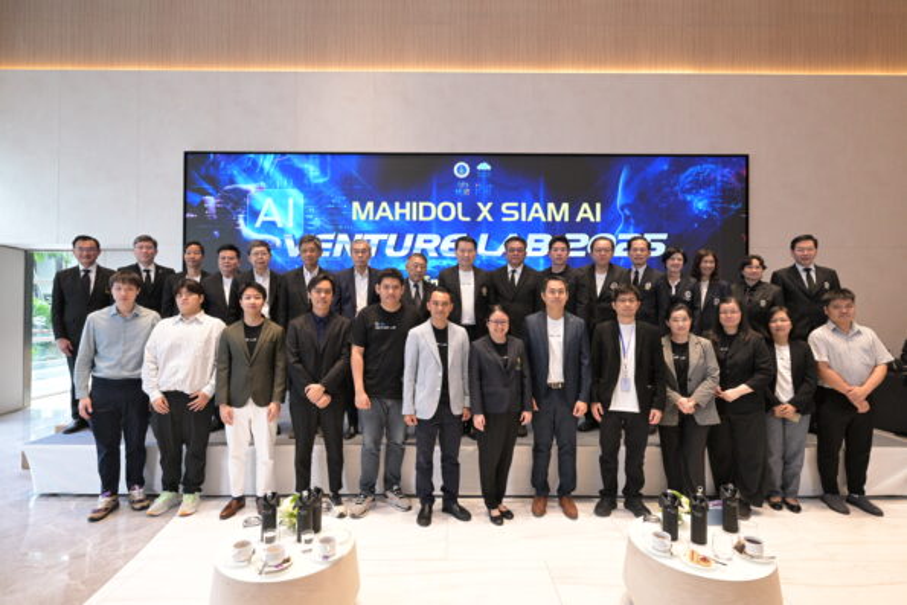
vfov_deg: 67.4
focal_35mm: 18
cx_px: 454
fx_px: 454
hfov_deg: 90.0
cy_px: 302
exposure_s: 1/125
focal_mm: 18
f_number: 6.3
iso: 2500
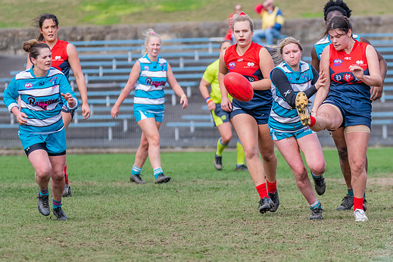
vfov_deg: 2.9
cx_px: 322
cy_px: 131
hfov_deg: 4.3
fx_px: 5251
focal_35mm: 481
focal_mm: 280
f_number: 6.3
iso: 800
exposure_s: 1/1600
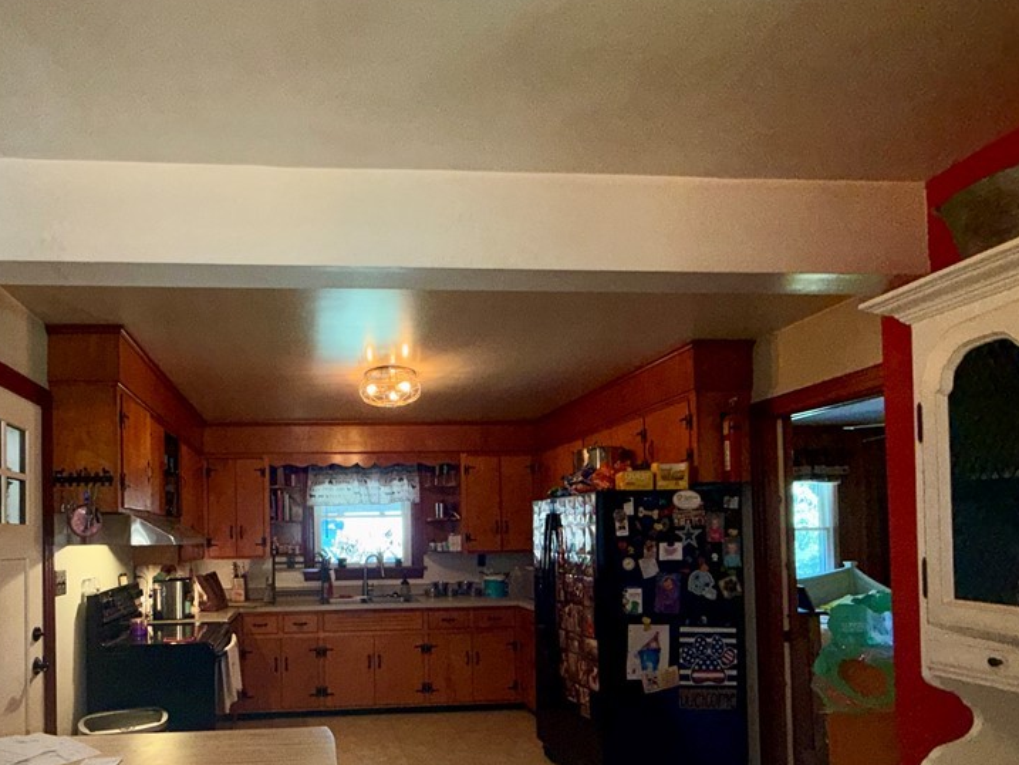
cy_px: 526
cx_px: 345
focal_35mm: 20
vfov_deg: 63.8
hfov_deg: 79.2
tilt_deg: +0.9
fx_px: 589
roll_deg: +0.8
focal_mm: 2.22
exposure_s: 1/60
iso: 125
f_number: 2.2
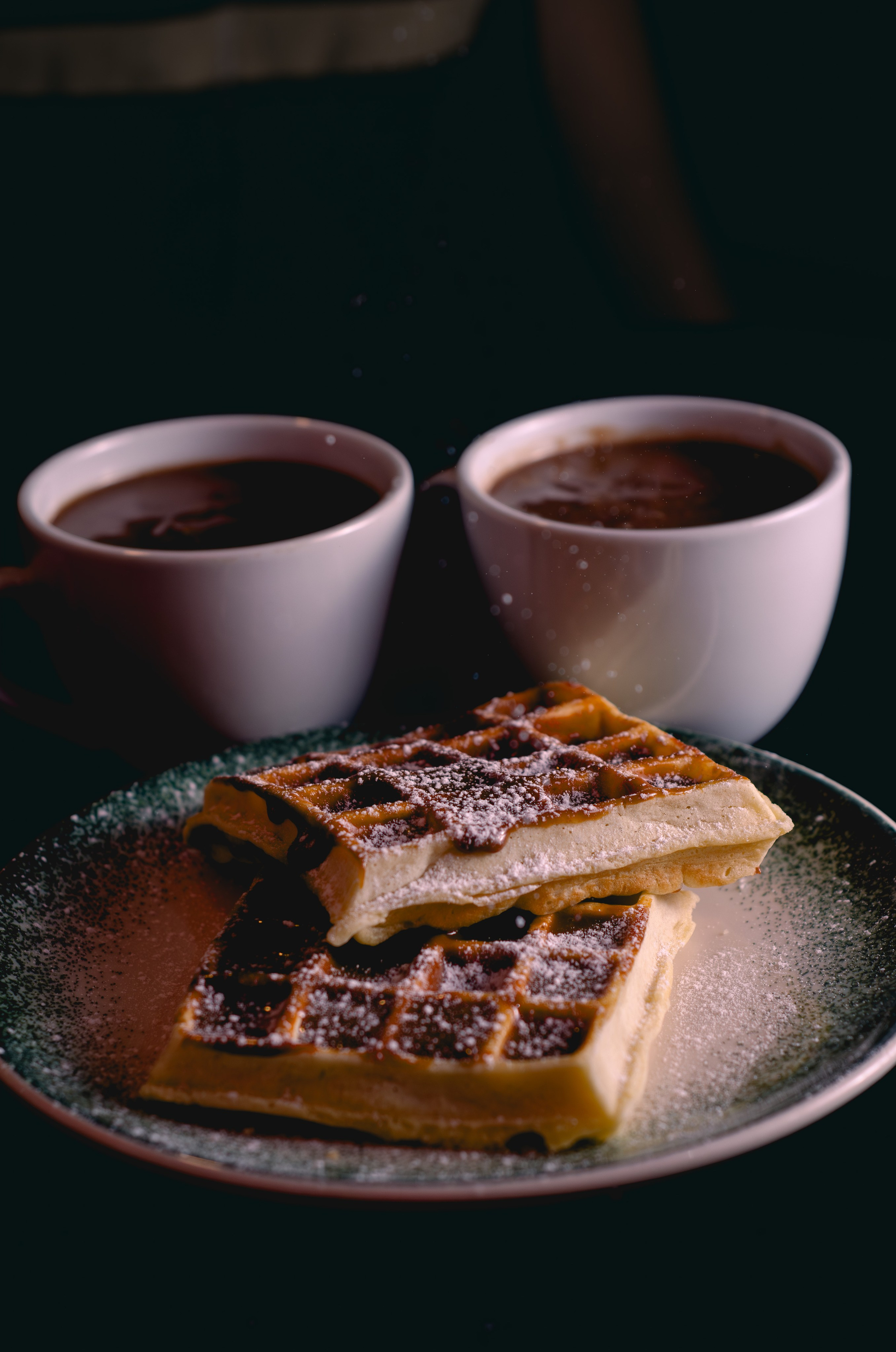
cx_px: 448
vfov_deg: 27.0
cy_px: 676
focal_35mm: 75
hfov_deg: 18.1
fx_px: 2812
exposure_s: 1/160
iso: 100
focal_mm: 50
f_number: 4
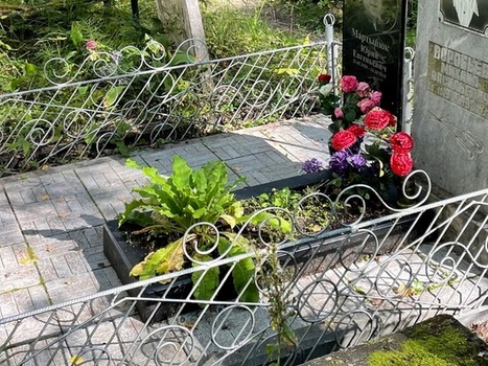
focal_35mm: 57
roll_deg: +2.4
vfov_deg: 25.3
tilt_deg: -15.8
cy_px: 85
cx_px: 233
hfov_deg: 33.8
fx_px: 803
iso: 32
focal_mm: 4.2
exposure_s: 1/246
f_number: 1.6
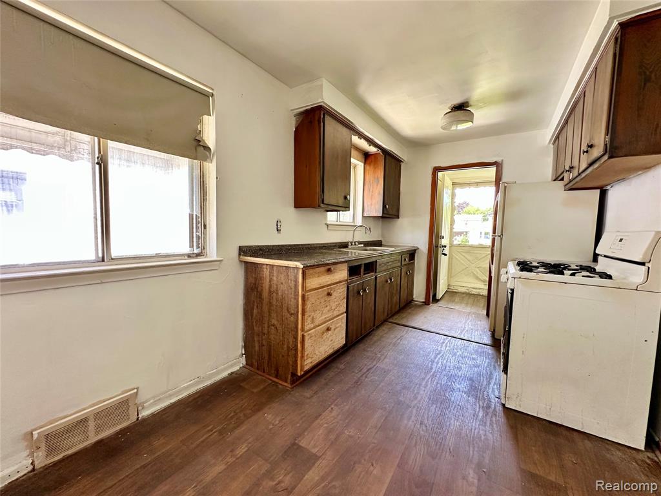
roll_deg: -1.9
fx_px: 267
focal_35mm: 14
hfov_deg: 102.1
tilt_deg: -3.9
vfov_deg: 85.7
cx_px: 330
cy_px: 248
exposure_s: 1/99
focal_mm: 2.22
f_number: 2.2
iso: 160
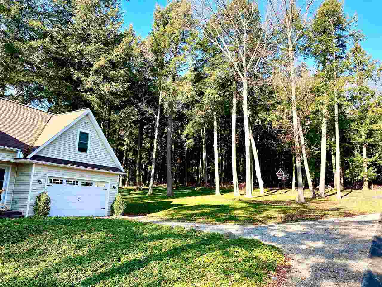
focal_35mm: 26
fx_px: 287
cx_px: 191
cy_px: 144
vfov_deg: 53.1
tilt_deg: +12.5
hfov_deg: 67.3
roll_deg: -0.8
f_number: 1.5
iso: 50
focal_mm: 5.7
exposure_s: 1/763
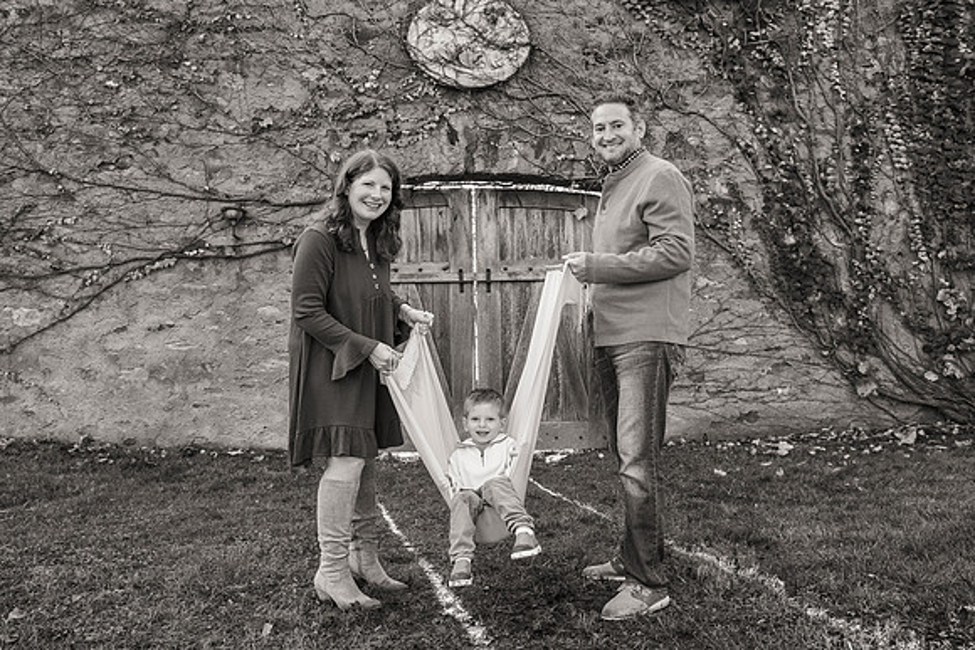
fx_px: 823
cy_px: 328
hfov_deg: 61.3
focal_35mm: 30
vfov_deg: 43.1
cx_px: 476
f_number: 5.6
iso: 1000
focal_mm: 29
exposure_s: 1/400
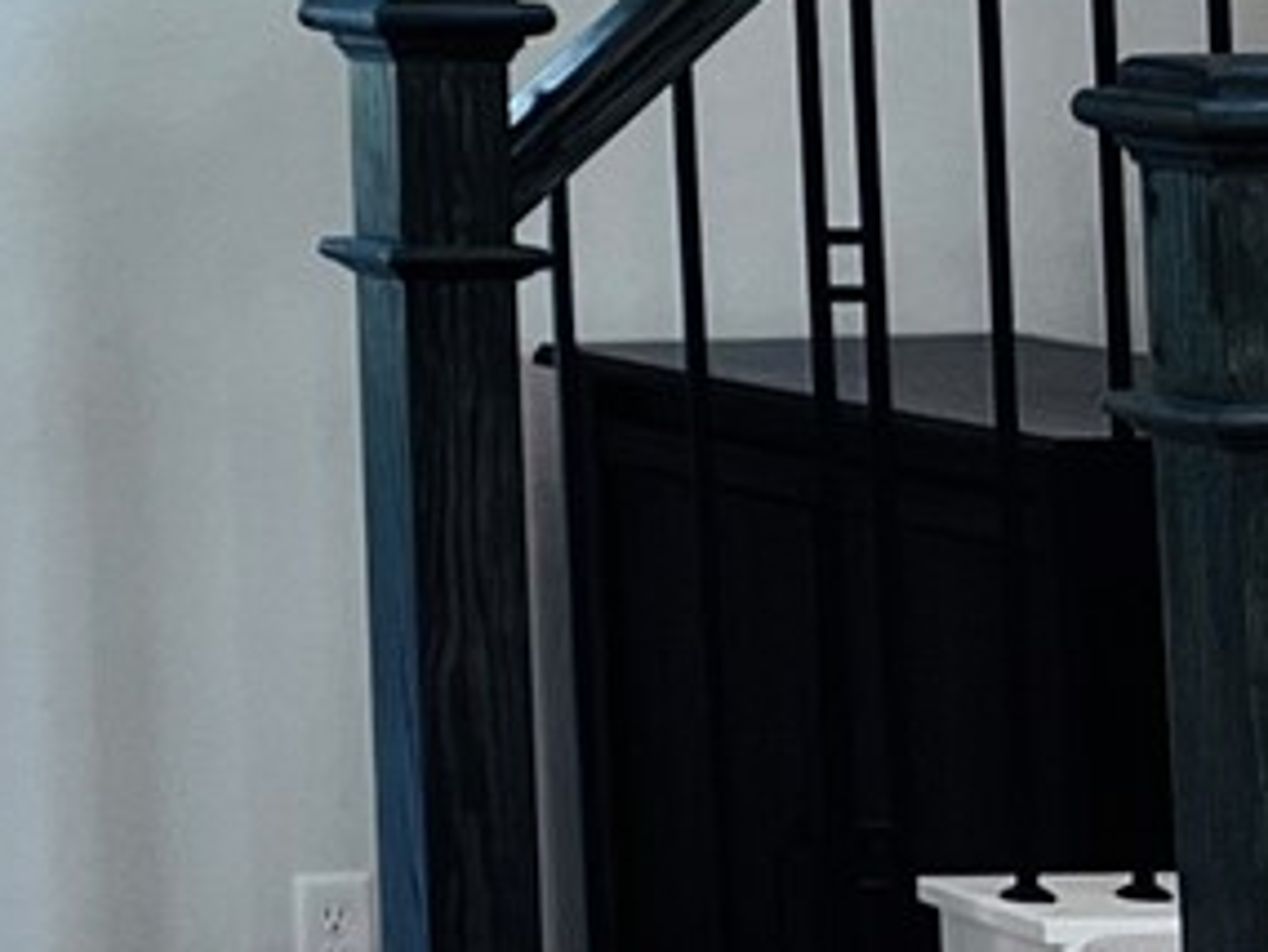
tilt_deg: +4.9
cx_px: -2193
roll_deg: +0.5
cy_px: -916
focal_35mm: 187
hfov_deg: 9.1
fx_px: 6853
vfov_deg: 7.6
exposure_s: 1/127
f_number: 1.5
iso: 32
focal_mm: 5.7
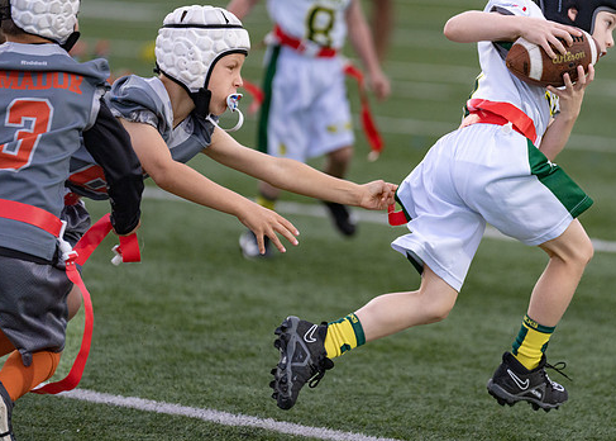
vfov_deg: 5.3
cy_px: 199
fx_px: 4794
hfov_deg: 7.3
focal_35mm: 274
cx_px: 406
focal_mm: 200
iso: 1000
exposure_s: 1/1250
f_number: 2.8
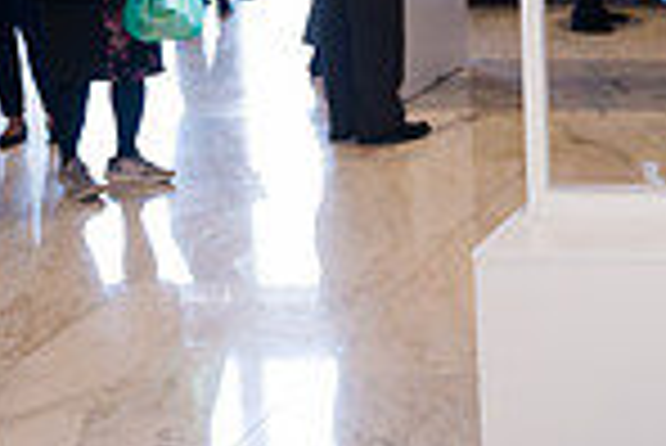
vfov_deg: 14.4
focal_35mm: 94
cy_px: 27
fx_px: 1741
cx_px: 963
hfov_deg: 19.3
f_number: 4
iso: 500
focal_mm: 24
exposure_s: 1/200
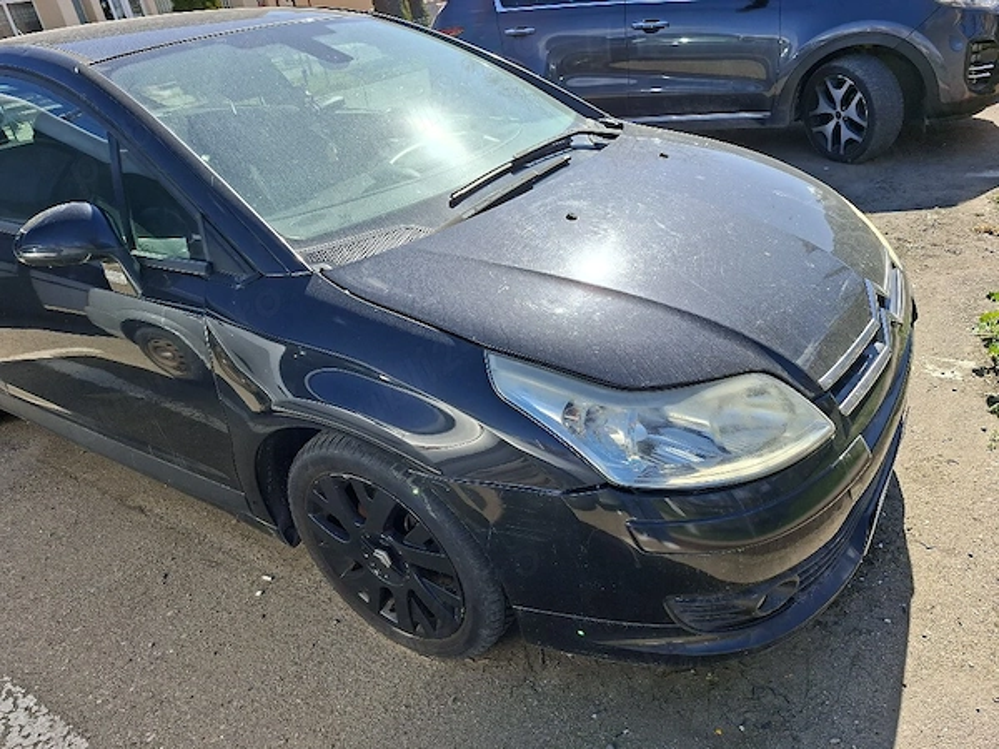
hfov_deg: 73.9
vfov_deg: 58.9
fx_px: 664
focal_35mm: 23
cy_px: 374
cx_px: 500
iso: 50
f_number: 1.8
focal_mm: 5.54
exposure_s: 1/1667
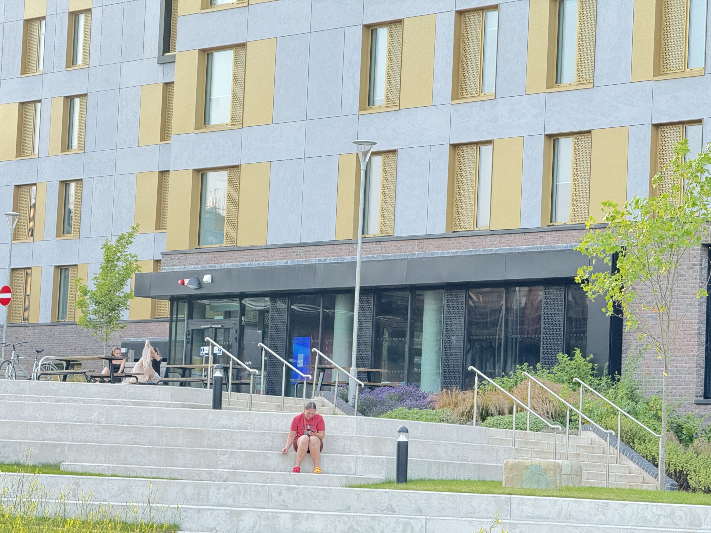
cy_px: 266
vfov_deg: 12.3
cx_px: 356
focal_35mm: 120
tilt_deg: +5.3
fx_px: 2465
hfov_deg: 16.4
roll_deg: -3.0
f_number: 2.8
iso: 320
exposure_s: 1/60
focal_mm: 15.66
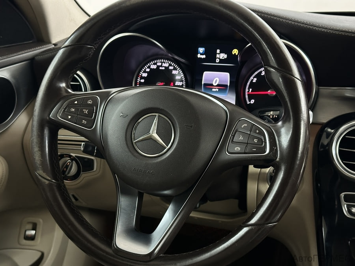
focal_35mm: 48
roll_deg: +0.0
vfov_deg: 30.3
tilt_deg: -17.9
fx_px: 492
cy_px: 133
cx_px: 178
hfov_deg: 39.7
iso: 250
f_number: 1.78
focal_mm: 6.86
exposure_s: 1/33
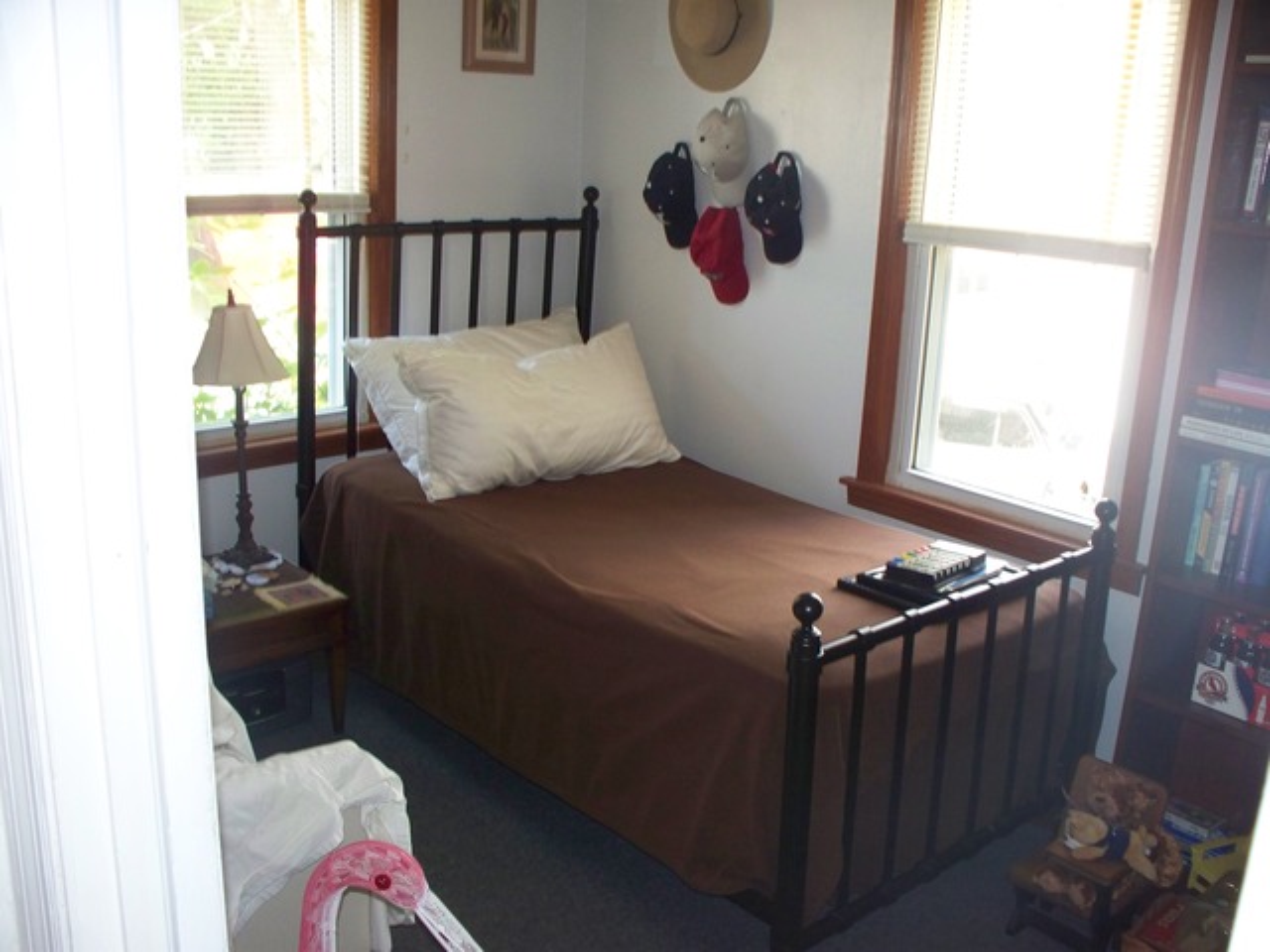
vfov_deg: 39.7
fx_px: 1321
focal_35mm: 36
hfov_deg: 51.4
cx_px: 635
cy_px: 476
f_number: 2.8
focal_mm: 7.54
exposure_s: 1/50
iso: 200
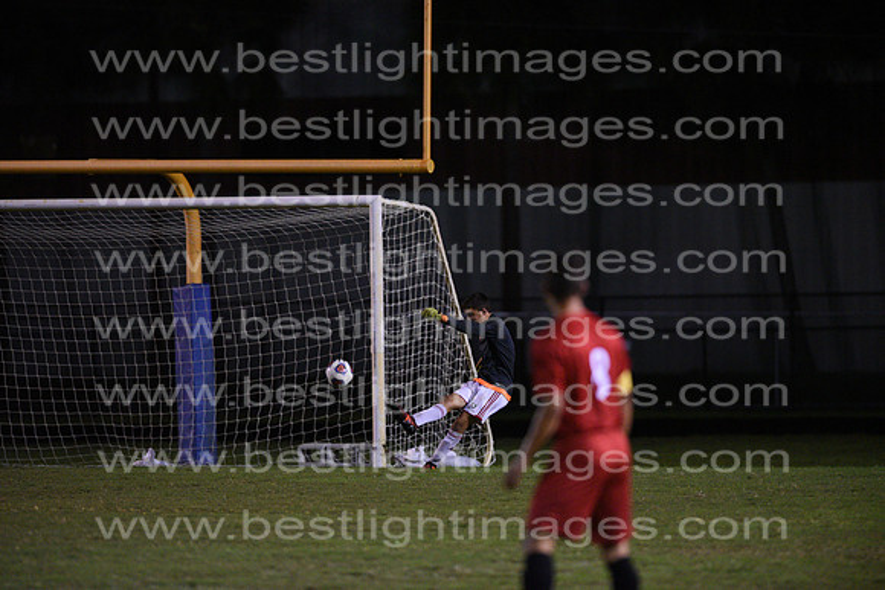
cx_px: 442
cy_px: 295
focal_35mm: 300
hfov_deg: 6.9
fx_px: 7376
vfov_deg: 4.6
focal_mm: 300
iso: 8000
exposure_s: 1/800
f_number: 3.2
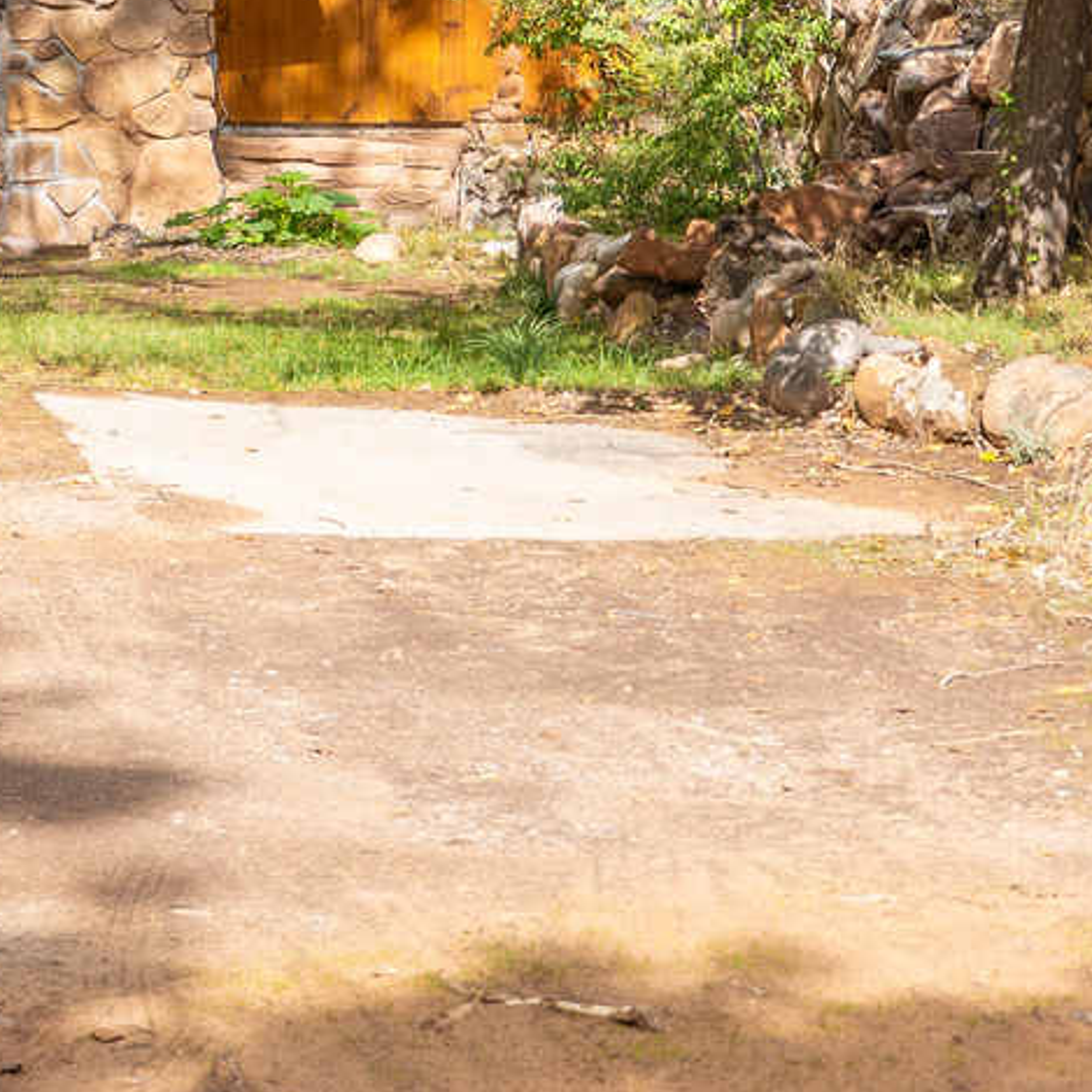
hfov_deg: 12.4
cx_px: -817
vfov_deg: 13.1
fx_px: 4640
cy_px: -218
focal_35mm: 130
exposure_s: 1/1000
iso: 200
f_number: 4
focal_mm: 35
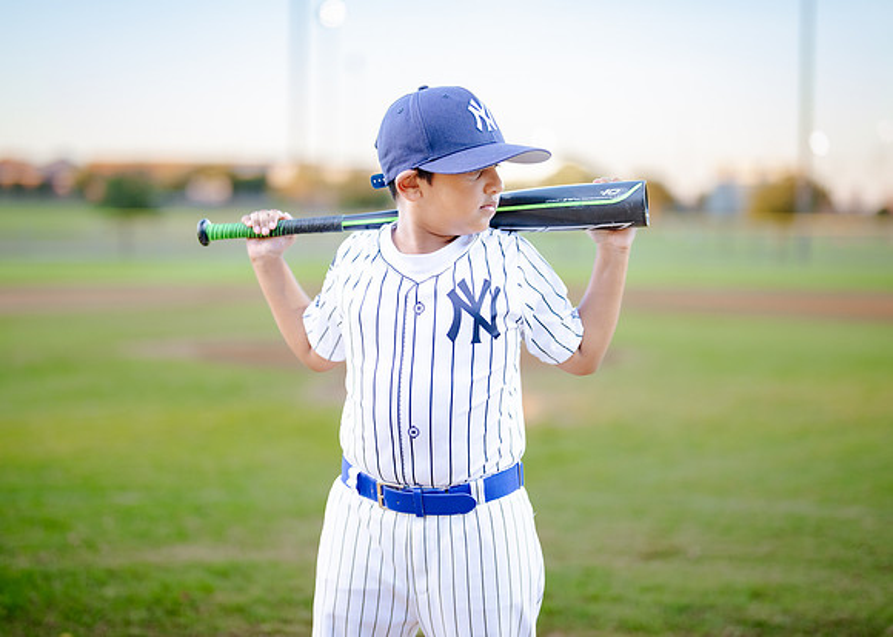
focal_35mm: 60
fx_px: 1522
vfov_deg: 23.6
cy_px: 289
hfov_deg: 32.7
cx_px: 430
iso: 250
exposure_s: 1/1000
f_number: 1.2
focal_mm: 50
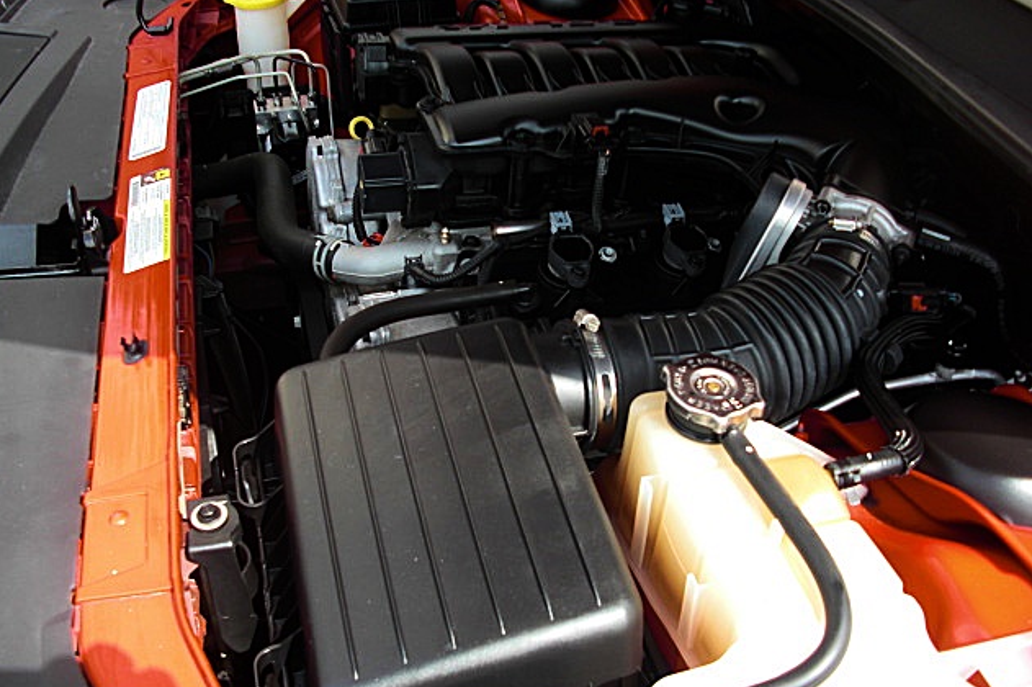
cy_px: 337
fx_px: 1089
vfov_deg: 35.0
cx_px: 510
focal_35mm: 38
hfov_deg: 50.7
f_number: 2.8
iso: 50
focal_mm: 6.3
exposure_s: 1/250
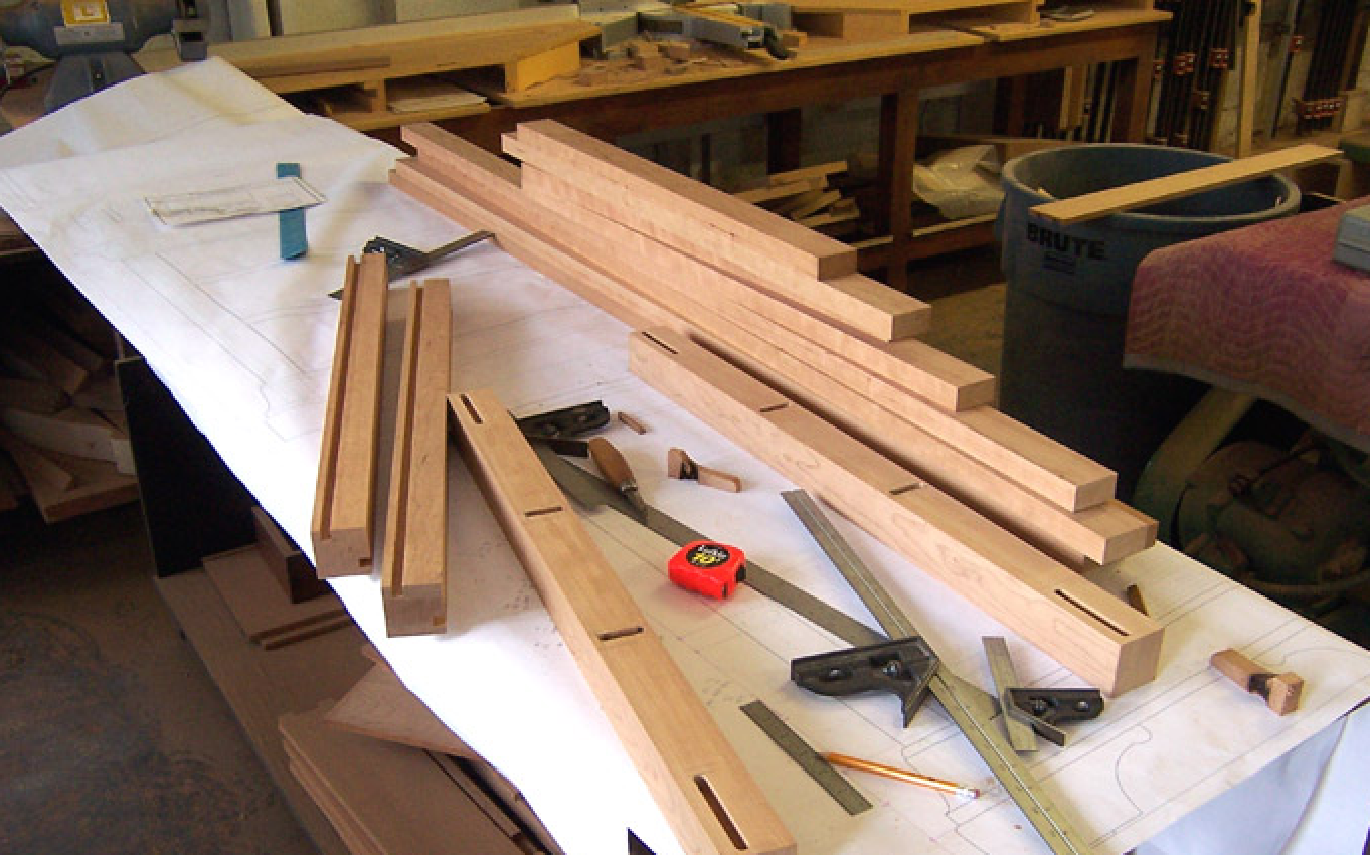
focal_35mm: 37
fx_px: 1381
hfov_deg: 52.7
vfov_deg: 34.3
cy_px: 511
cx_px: 654
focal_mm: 5.5
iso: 140
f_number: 3.4
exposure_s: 1/30
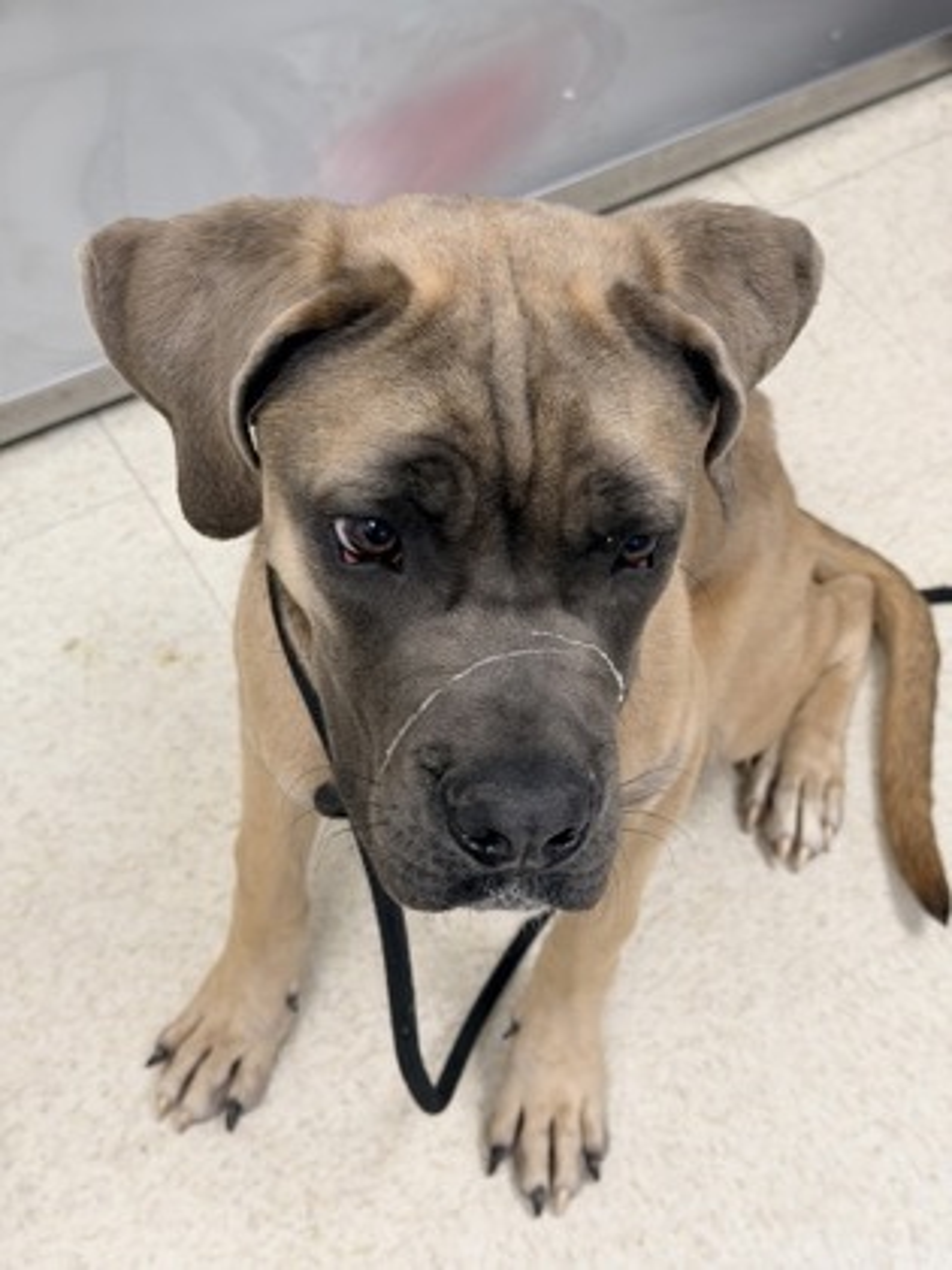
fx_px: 1760
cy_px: 635
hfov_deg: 30.3
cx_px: 476
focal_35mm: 48
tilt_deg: -55.1
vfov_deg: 39.7
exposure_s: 1/60
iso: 80
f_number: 1.78
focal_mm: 6.76
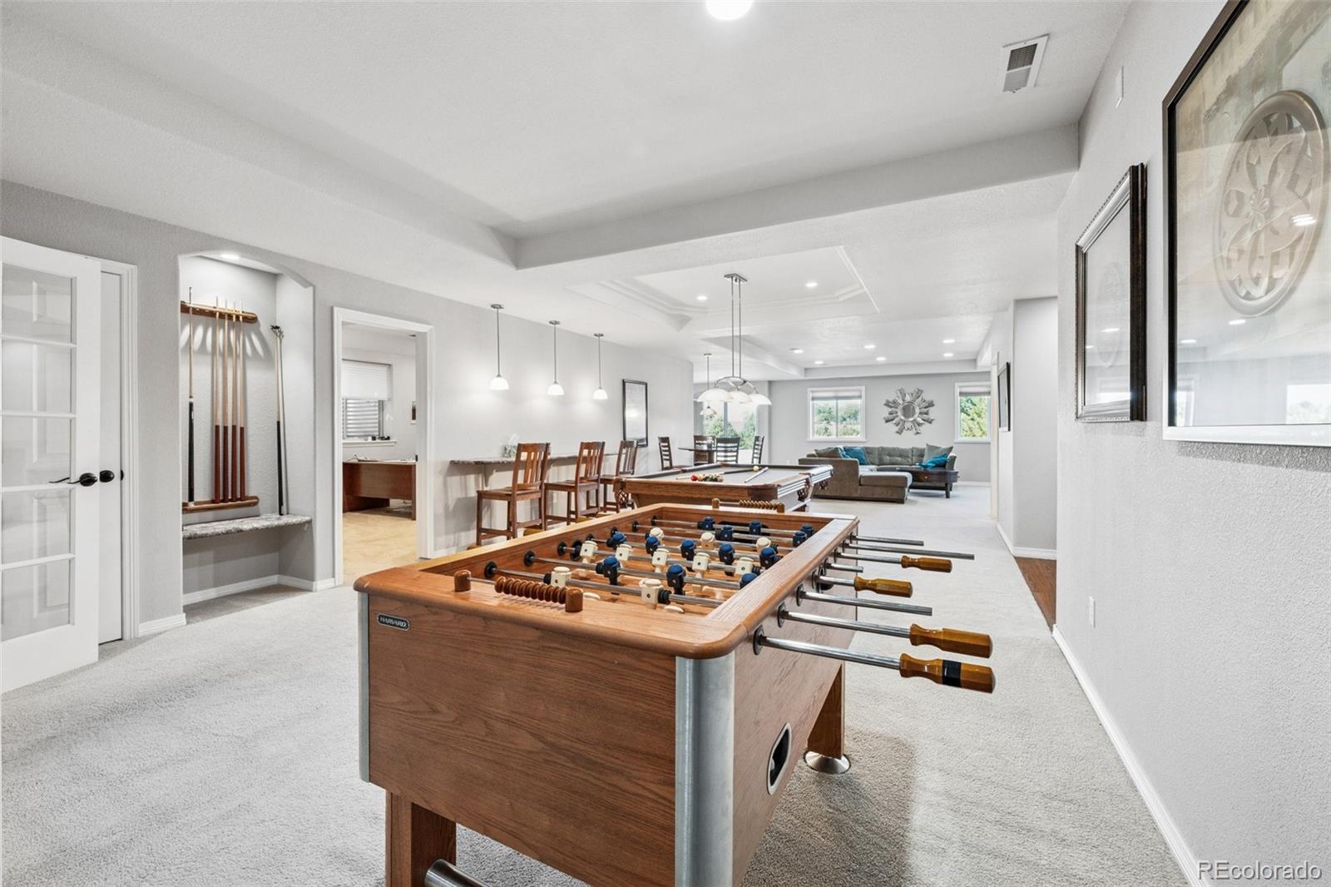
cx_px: 666
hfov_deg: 100.4
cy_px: 444
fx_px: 554
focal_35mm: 15
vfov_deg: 77.3
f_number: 11
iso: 800
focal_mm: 15
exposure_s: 1/8
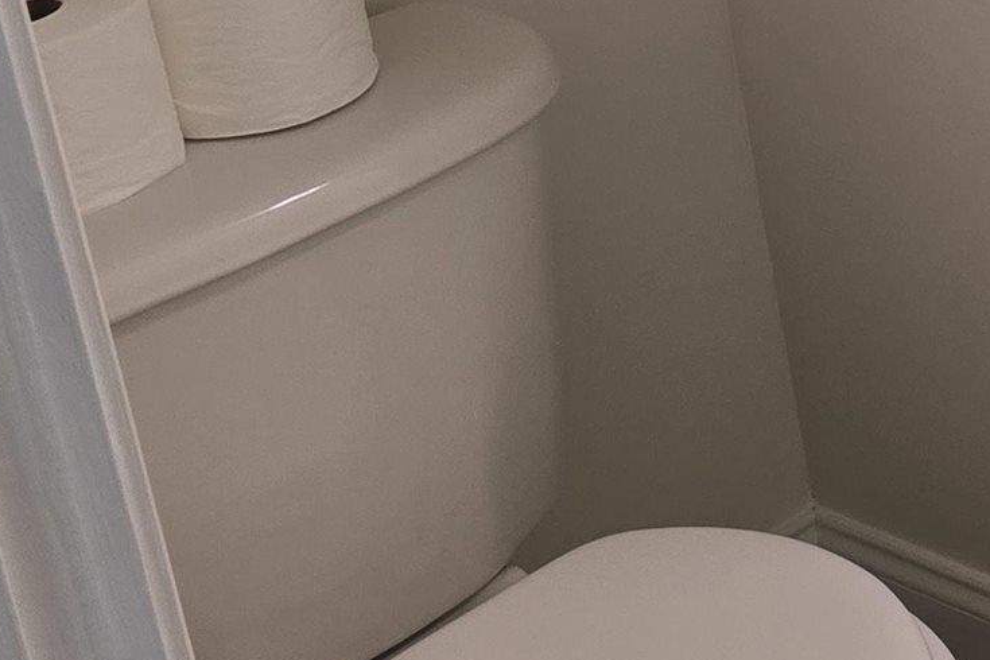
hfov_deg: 17.0
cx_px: 1747
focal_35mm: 100
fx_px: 2750
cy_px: -290
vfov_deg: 13.0
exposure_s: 1/120
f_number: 1.7
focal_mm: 6.3
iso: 125
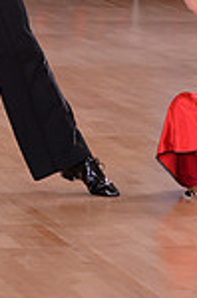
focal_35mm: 395
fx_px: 3265
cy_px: -77
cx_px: 98
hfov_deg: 3.5
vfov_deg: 5.2
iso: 2000
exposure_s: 1/250
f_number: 5.6
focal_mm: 102
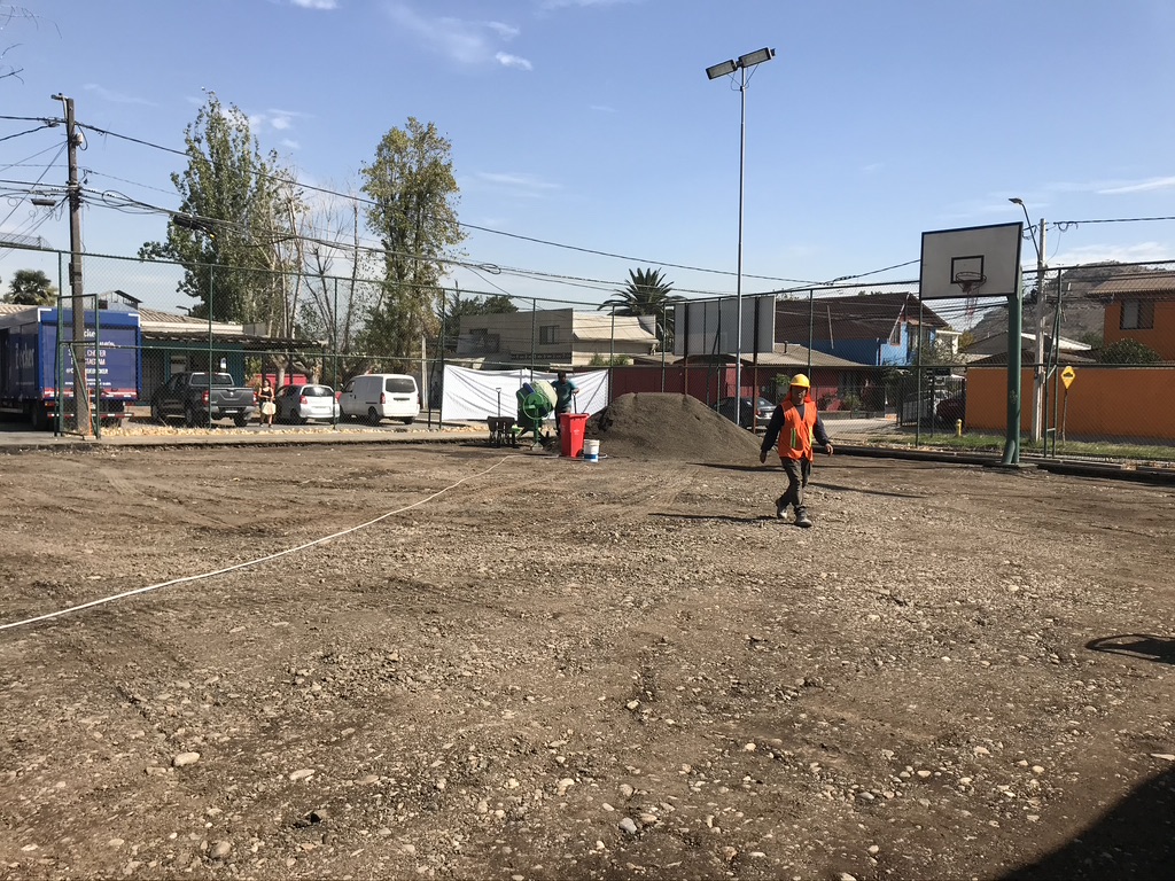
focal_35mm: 28
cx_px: 588
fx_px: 950
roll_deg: -1.0
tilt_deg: -3.4
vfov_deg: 49.7
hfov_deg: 63.4
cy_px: 440
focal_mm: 3.99
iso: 20
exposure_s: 1/2457
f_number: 1.8
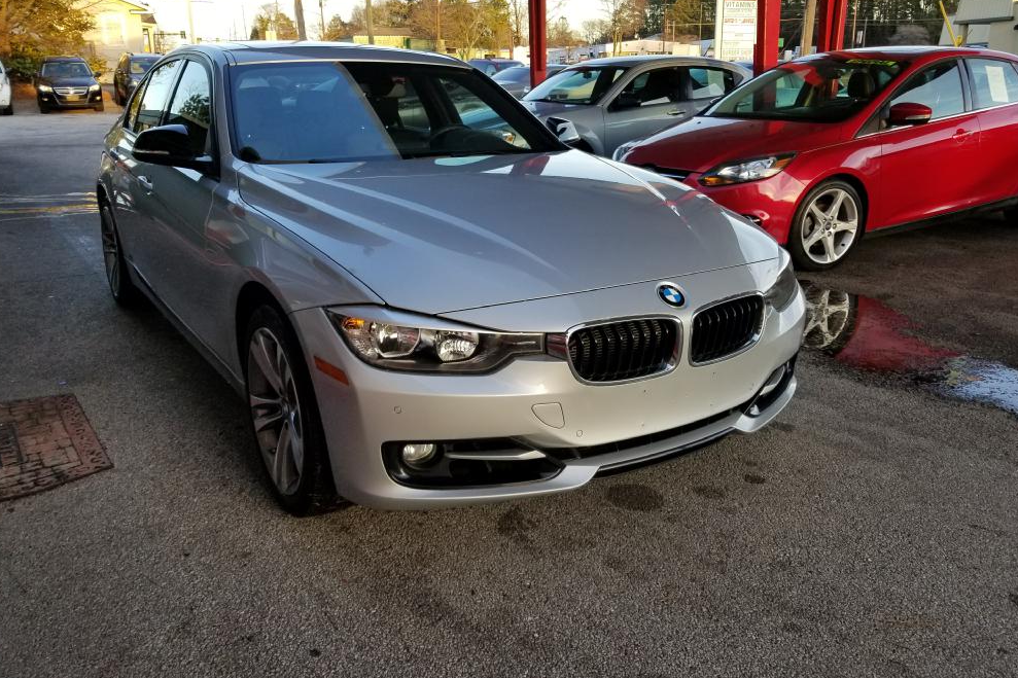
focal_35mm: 28
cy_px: 315
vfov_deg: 46.4
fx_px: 792
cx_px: 513
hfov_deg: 65.5
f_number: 1.7
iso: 50
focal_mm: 4.25
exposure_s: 1/181
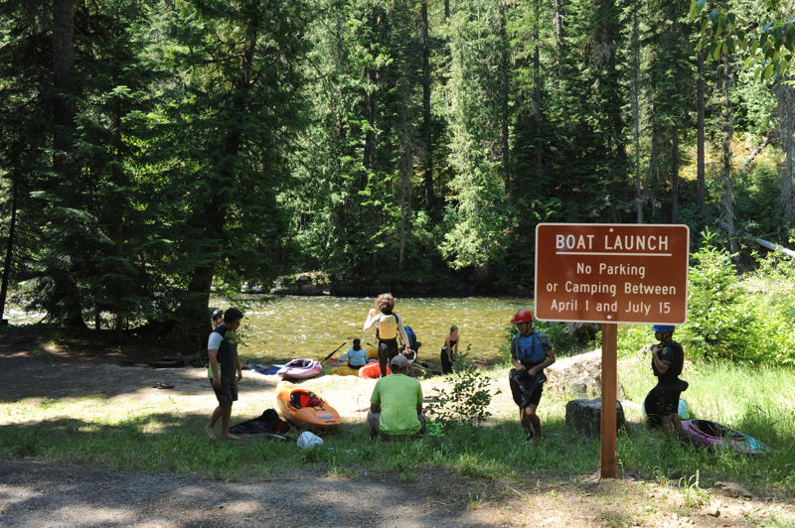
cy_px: 264
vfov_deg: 37.8
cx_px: 398
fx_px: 772
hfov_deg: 54.5
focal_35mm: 35
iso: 200
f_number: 8
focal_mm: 35
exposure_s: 1/100
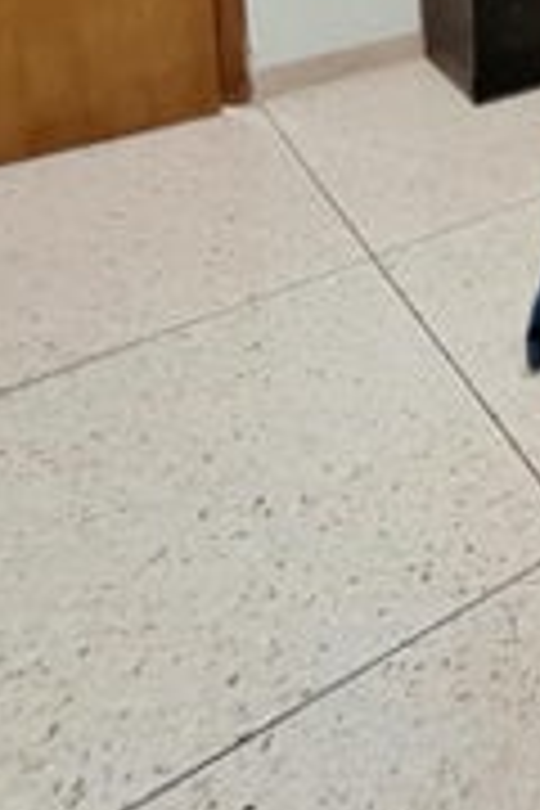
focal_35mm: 48
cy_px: -234
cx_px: 1026
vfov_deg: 31.8
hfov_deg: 19.3
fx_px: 1080
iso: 500
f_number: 2.2
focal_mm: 1.74
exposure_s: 1/20
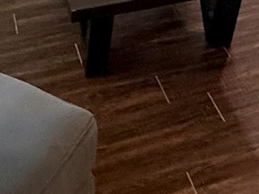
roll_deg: -0.5
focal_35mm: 92
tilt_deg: -1.2
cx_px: 194
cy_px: -356
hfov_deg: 21.1
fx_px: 688
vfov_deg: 11.3
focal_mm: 2.22
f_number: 2.2
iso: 250
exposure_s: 1/60
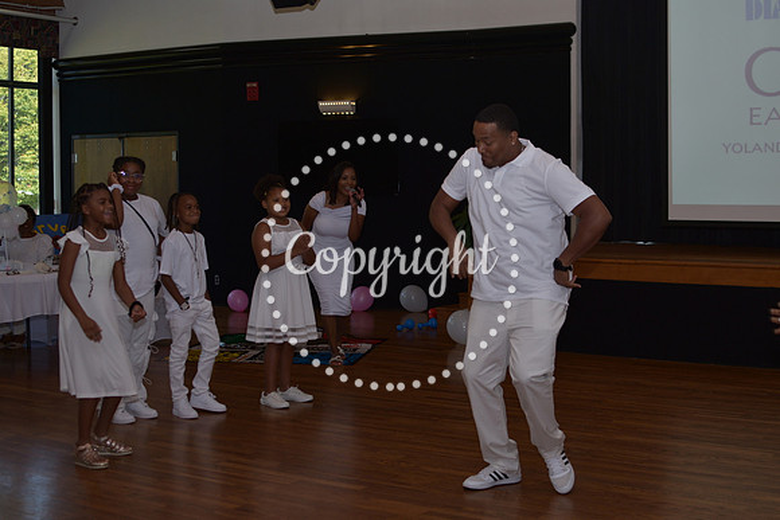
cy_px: 260
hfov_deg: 37.8
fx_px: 1138
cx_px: 390
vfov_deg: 25.8
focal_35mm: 52
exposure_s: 1/160
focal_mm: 35
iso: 100
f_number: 2.8
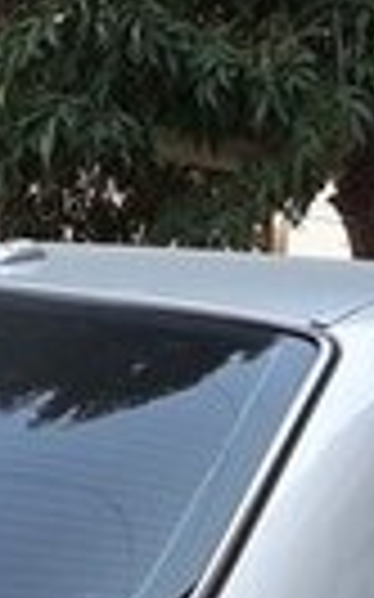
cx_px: 203
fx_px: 2318
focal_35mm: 142
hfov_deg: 9.2
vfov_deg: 14.1
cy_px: 807
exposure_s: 1/143
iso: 40
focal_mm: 3.6
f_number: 1.9
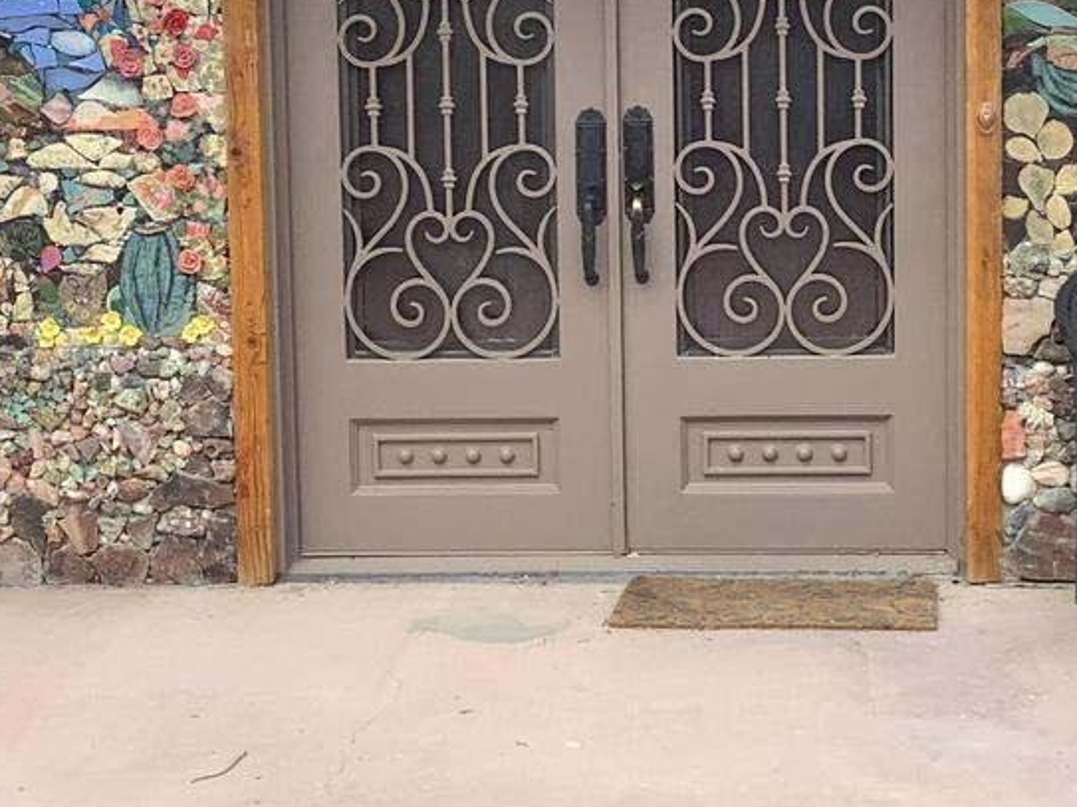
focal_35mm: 78
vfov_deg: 18.8
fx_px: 2426
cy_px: 242
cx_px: 661
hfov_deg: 25.0
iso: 25
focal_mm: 3.3
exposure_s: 1/747
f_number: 2.4
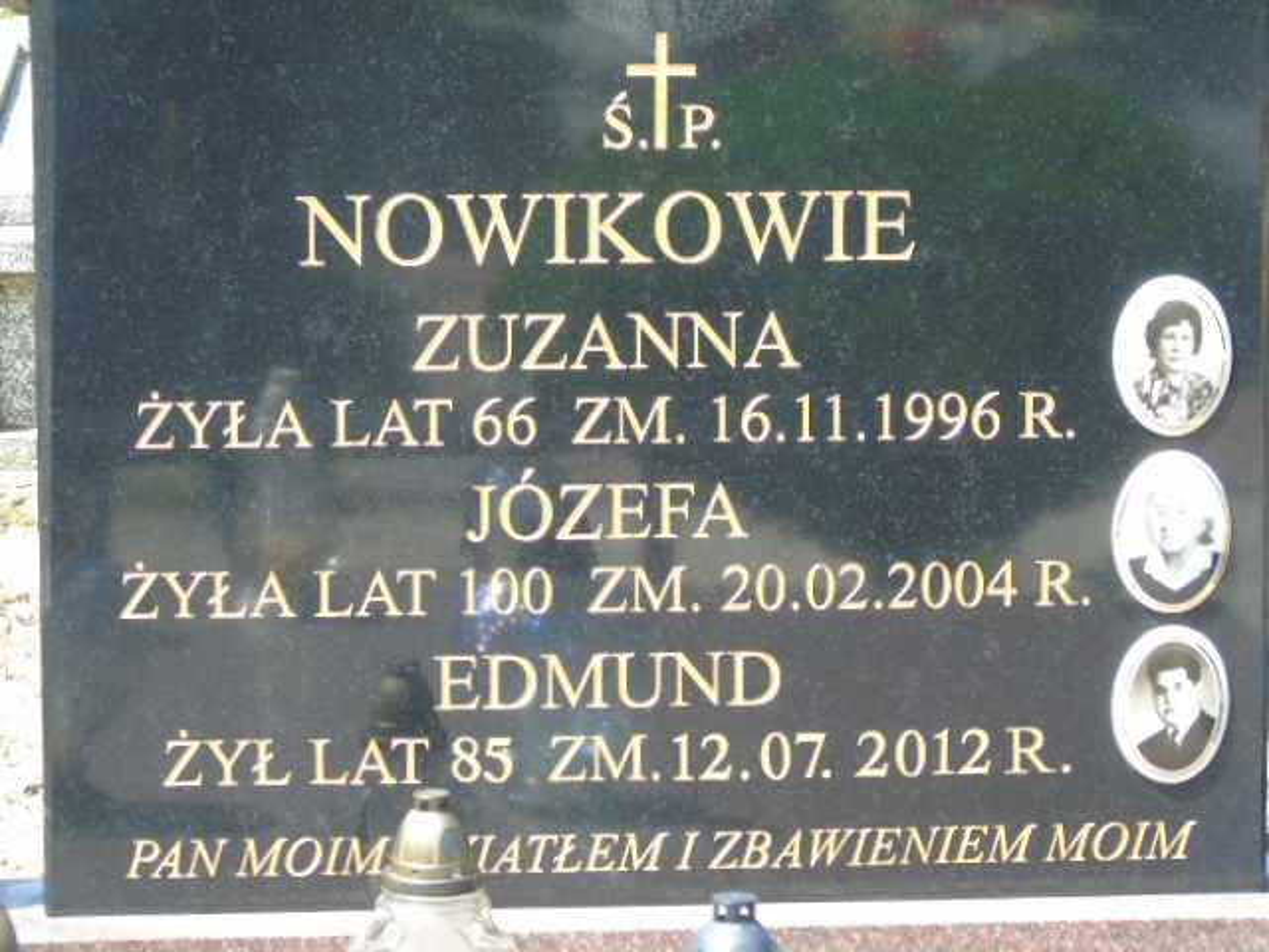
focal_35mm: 142
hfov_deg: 13.9
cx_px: 634
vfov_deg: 10.4
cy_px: 476
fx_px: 5206
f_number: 4.7
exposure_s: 1/125
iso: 160
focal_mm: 25
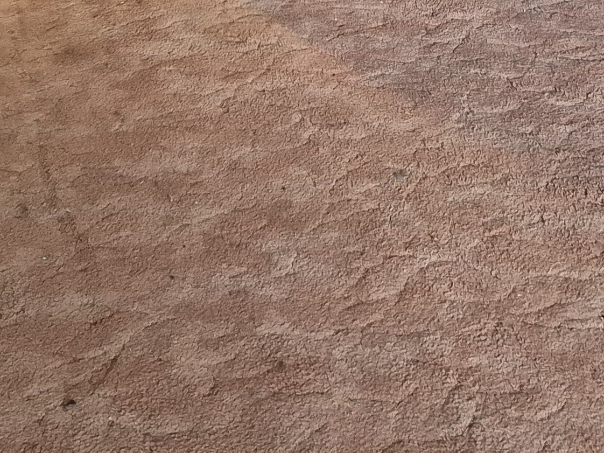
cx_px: 268
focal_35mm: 82
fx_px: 1430
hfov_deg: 23.8
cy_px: -241
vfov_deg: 16.3
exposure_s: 1/60
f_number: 1.8
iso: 1000
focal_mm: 5.4
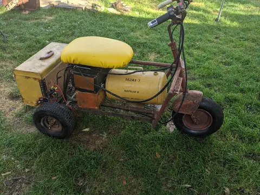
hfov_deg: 65.3
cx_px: 130
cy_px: 98
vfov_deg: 51.4
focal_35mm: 27
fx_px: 203
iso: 39
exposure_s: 1/247
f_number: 1.8
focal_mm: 4.44
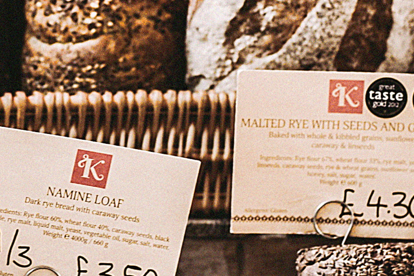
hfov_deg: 9.0
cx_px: -34
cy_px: 43
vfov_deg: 6.0
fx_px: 2609
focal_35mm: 227
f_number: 3.3
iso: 560
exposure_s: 1/125
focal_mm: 50
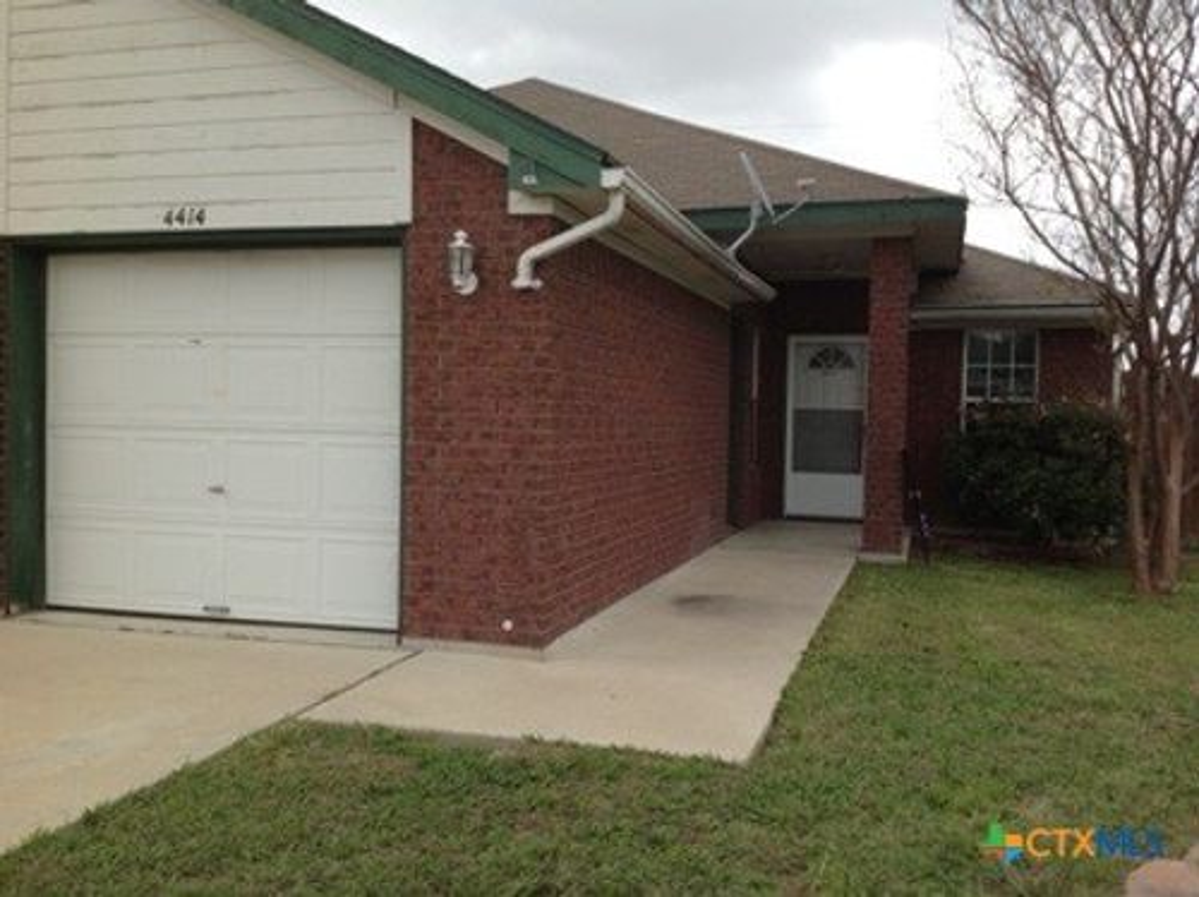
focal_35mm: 35
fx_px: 1211
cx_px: 600
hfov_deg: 52.7
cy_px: 448
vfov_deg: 40.6
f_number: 2.4
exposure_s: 1/916
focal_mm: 4.28
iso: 50
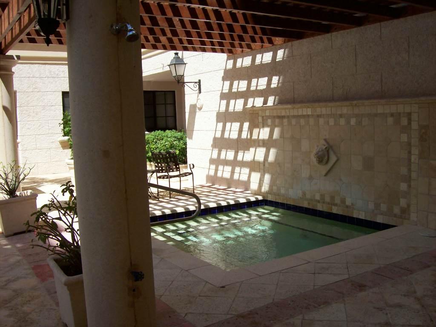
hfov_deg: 51.4
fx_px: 453
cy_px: 164
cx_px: 218
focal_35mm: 36
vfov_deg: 39.7
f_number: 4.8
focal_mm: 6
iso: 80
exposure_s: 1/538
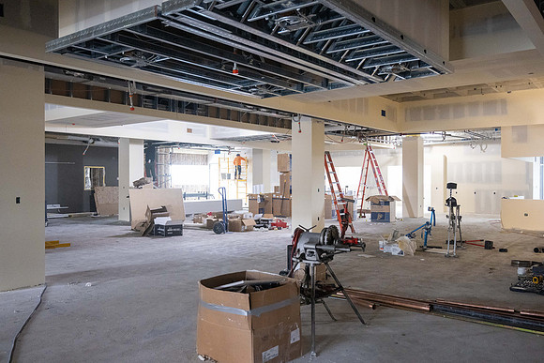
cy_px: 182
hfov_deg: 58.9
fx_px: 482
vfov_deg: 41.3
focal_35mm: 32
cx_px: 272
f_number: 4
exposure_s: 1/250
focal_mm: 31.5
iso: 8000
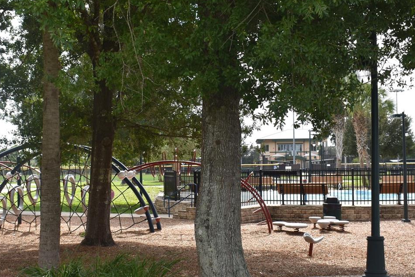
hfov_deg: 34.5
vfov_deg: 23.4
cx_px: 182
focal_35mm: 58
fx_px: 667
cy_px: 156
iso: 100
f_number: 8
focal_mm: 23
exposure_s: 1/200
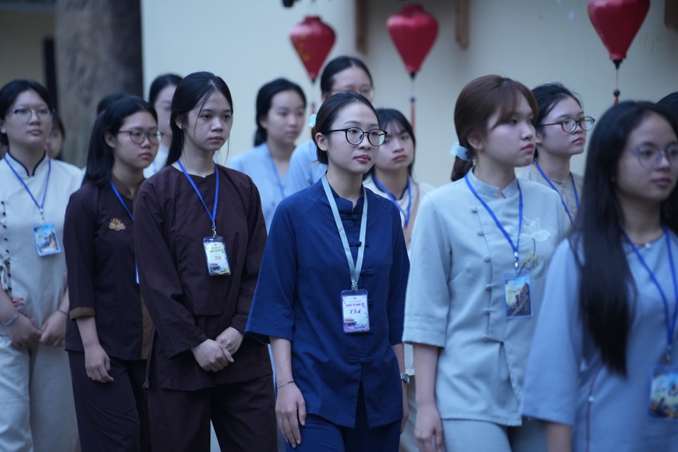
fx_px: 2844
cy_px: 225
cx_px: 340
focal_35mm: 151
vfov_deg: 9.1
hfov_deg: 13.6
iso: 3200
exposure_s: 1/100
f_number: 2.8
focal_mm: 150
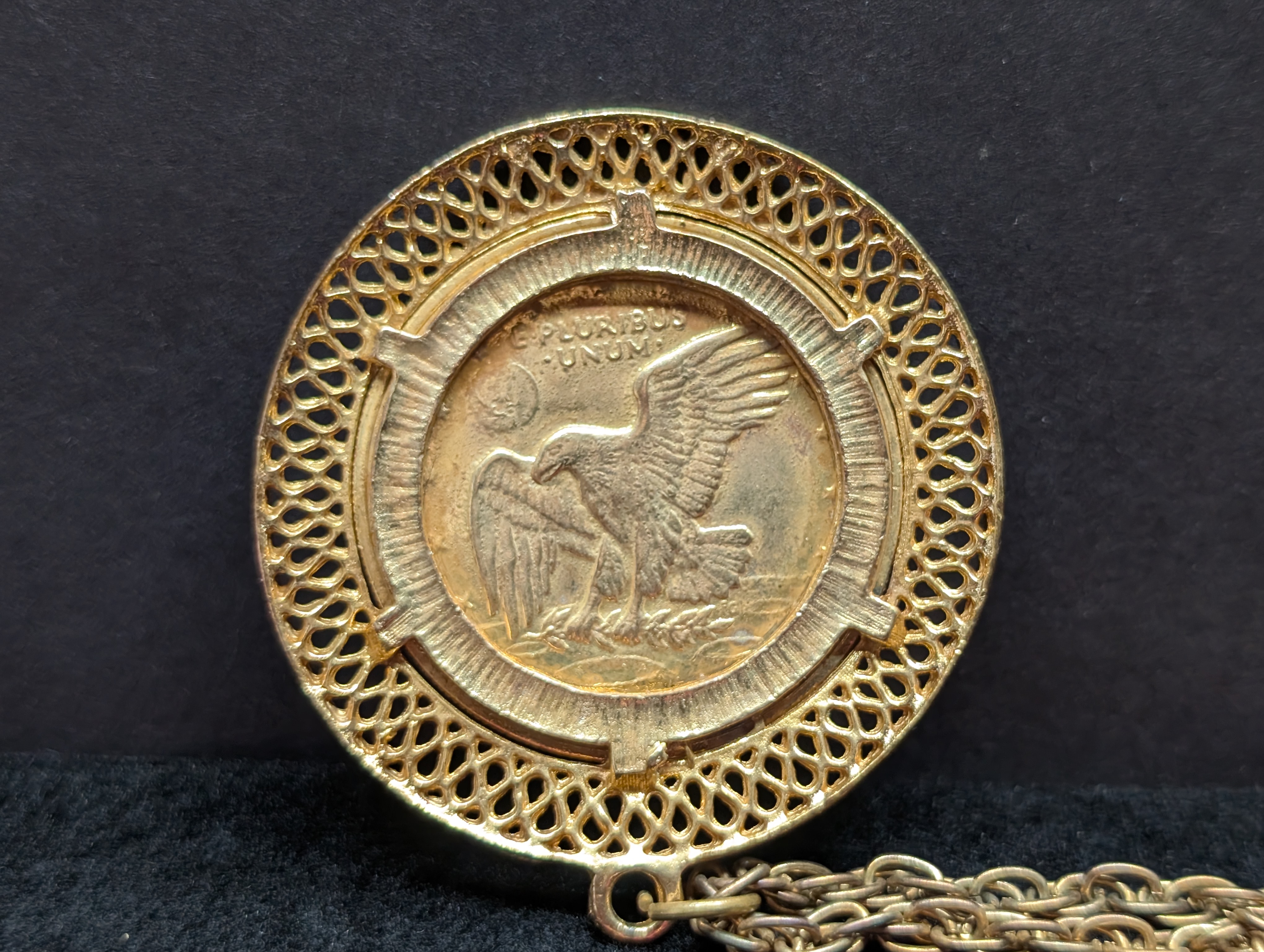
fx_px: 1792
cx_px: 632
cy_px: 476
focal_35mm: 49
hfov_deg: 38.9
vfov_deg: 29.7
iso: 237
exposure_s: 1/128
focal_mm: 6.9
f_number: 1.68
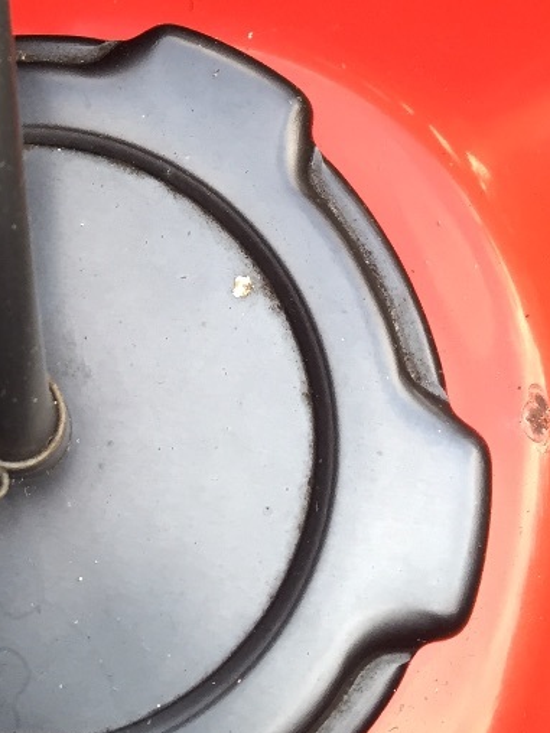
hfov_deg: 19.6
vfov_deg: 25.8
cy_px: 69
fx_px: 1546
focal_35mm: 73
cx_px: -1
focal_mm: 4.15
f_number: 2.2
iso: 32
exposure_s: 1/33
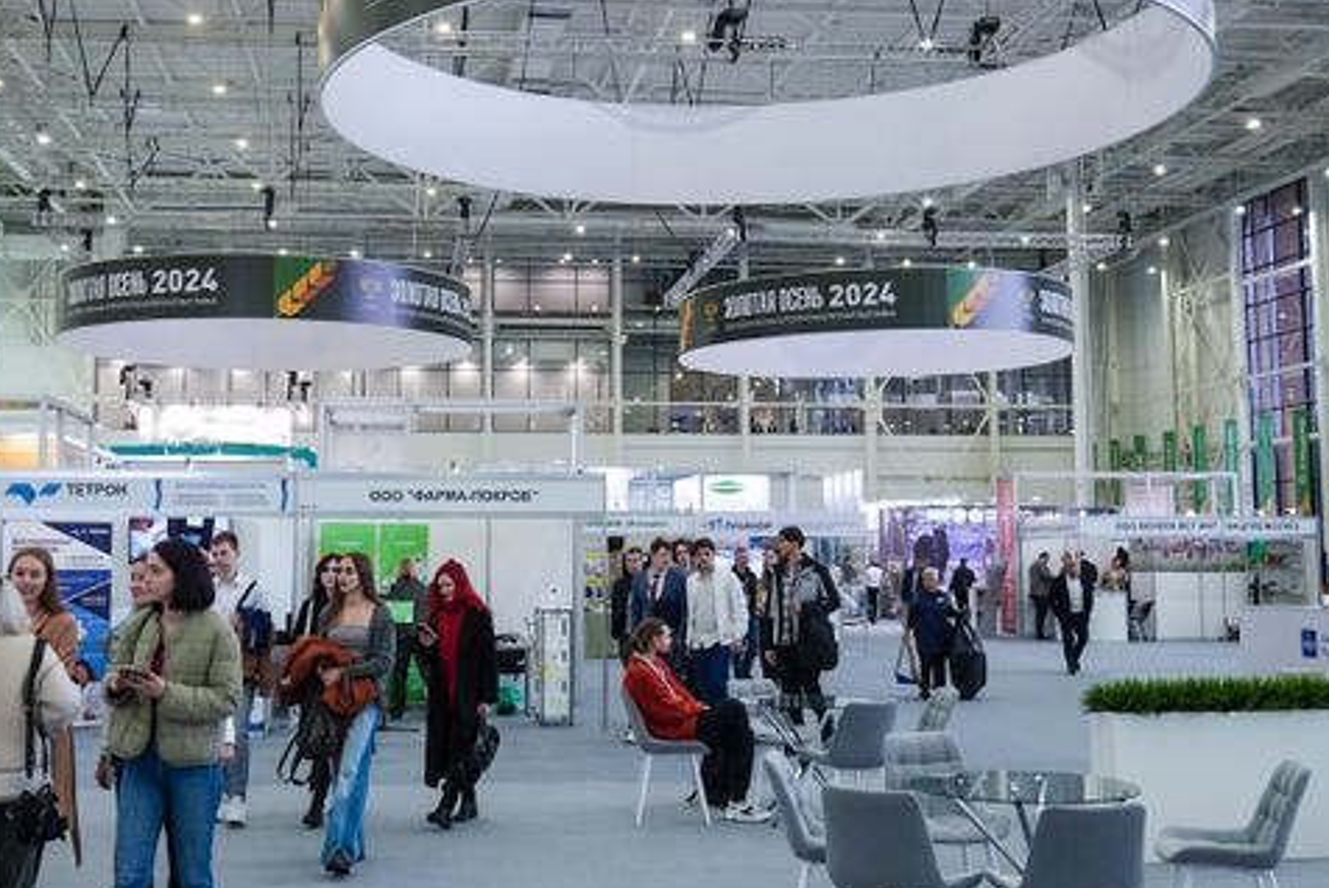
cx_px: 578
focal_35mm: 44
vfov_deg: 30.5
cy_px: 416
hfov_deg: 44.4
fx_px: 1625
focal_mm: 30
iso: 1000
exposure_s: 1/250
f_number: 4
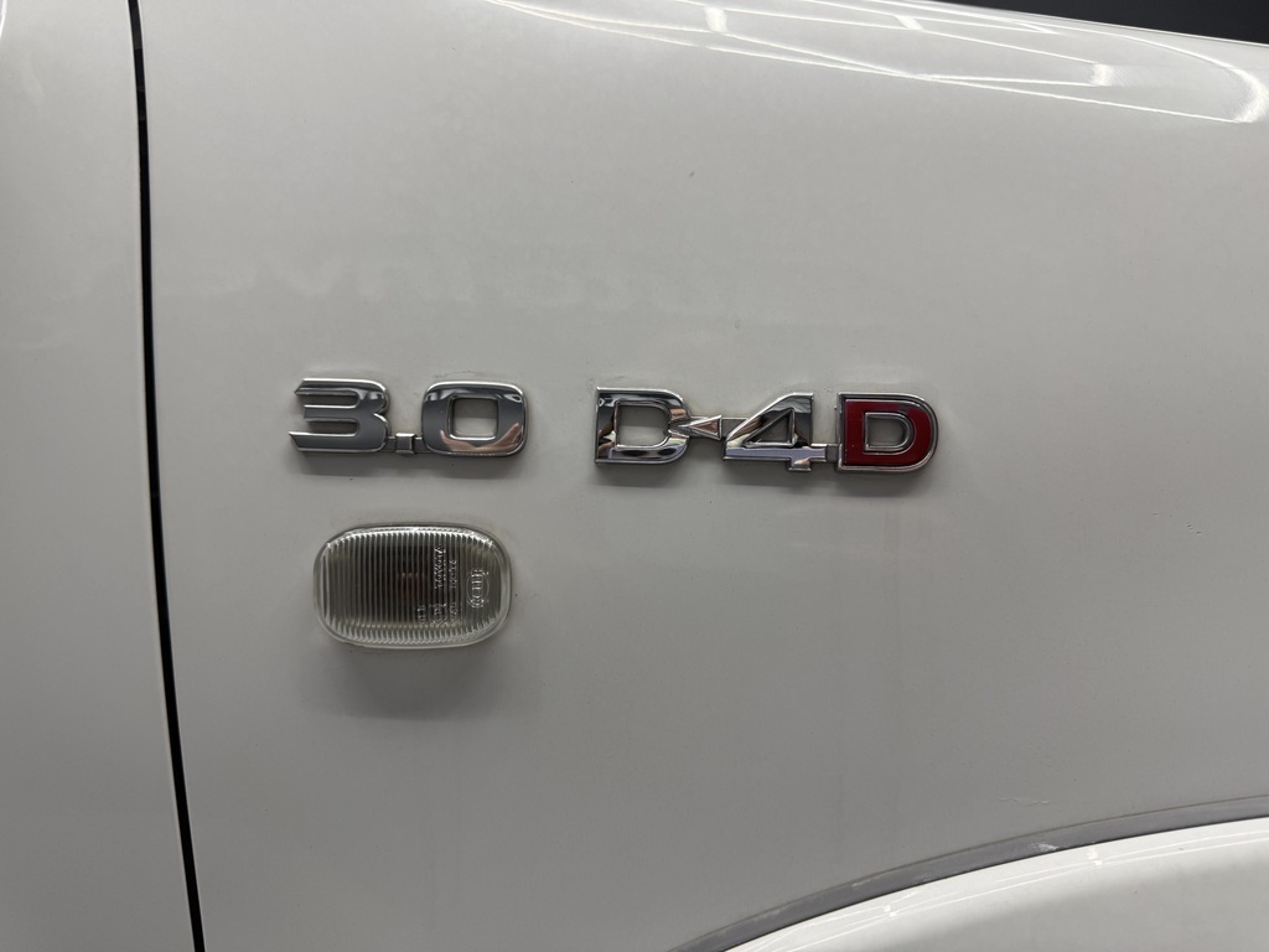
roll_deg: +0.6
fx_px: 880
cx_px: 634
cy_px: 476
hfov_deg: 71.6
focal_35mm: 24
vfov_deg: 56.8
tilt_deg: -12.2
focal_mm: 6.76
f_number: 1.78
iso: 64
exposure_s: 1/100
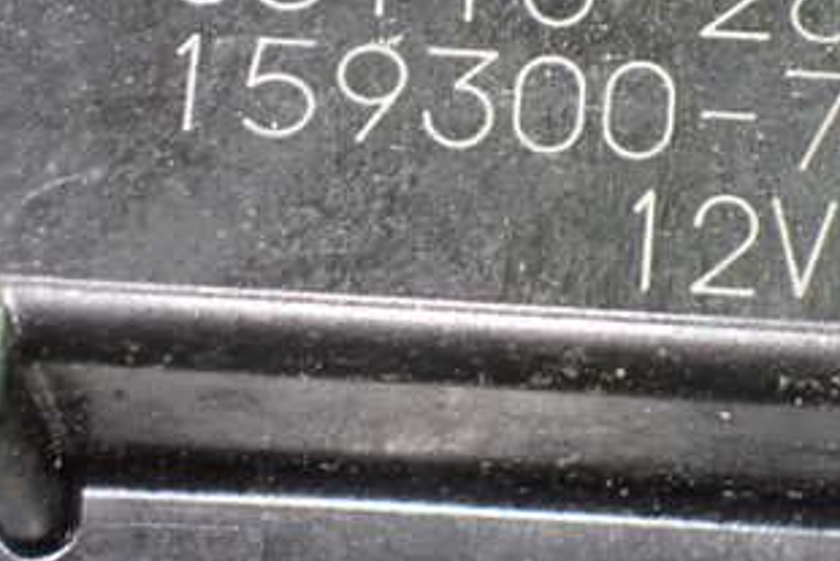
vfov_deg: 6.8
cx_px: 748
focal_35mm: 201
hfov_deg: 10.2
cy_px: 68
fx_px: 4692
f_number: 4.9
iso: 1600
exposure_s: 1/25
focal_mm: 18
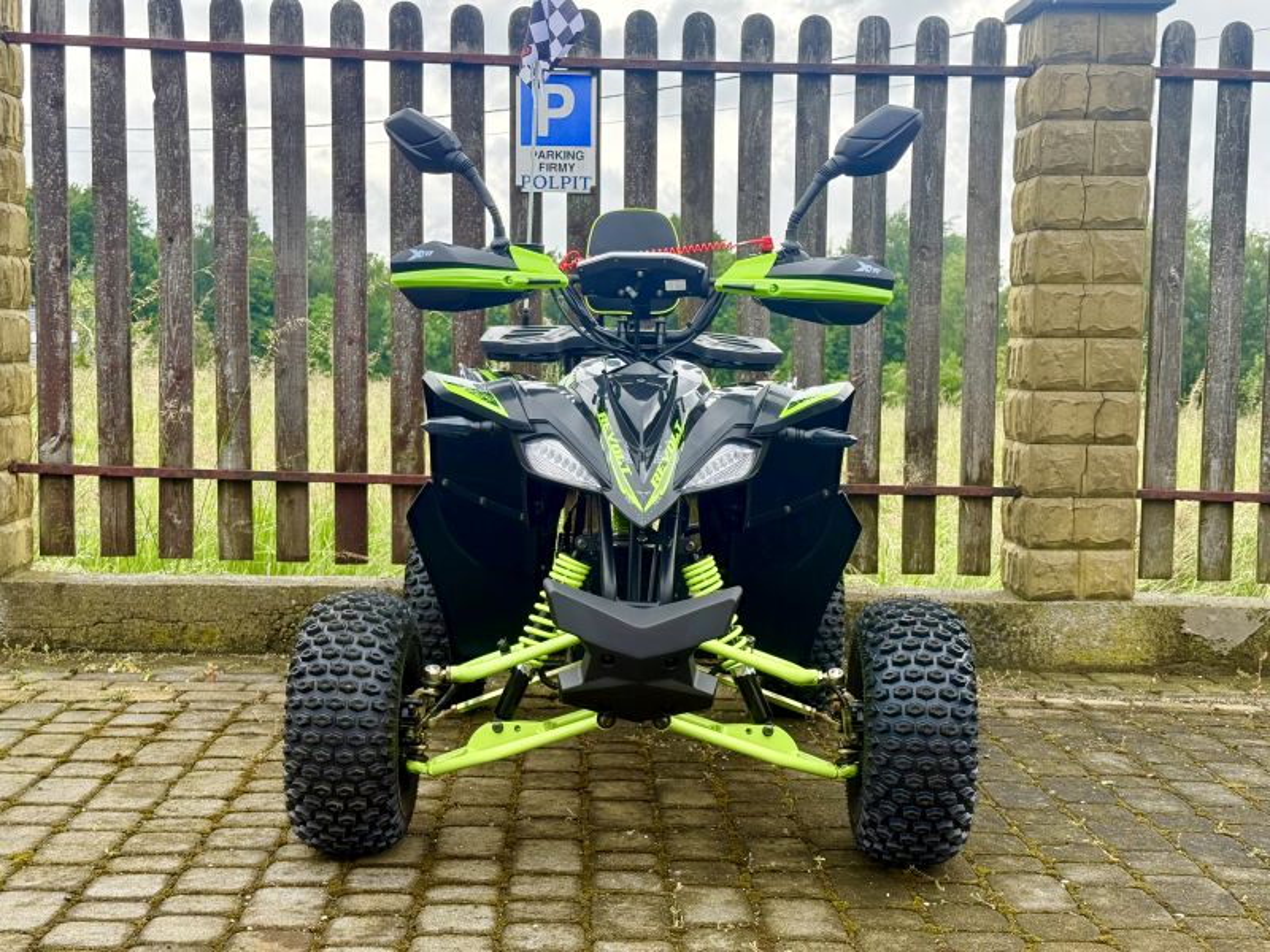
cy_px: 476
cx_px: 635
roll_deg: -0.5
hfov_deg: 39.7
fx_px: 1761
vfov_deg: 30.3
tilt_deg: -5.0
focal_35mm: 48
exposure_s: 1/939
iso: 64
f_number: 1.78
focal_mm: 6.76
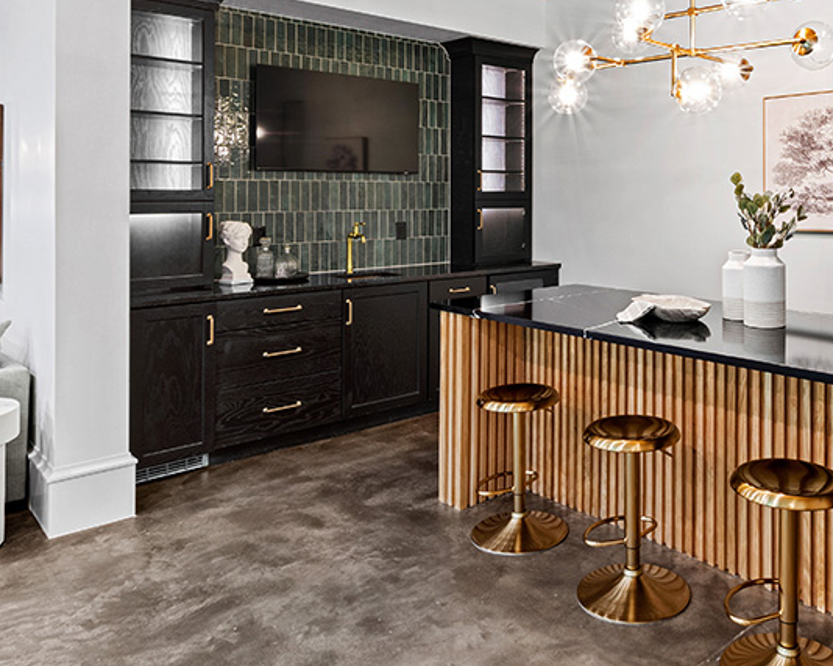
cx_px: 629
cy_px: 205
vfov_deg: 48.8
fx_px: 715
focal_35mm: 29
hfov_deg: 57.3
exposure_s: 2.5
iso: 100
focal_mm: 10
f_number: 9
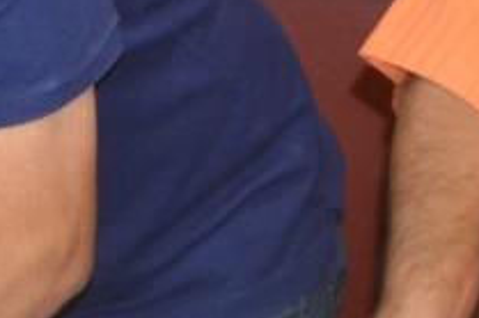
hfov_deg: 9.1
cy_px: 1
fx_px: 2838
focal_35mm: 213
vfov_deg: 6.4
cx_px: -488
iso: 1600
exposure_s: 1/60
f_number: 4.5
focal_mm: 29
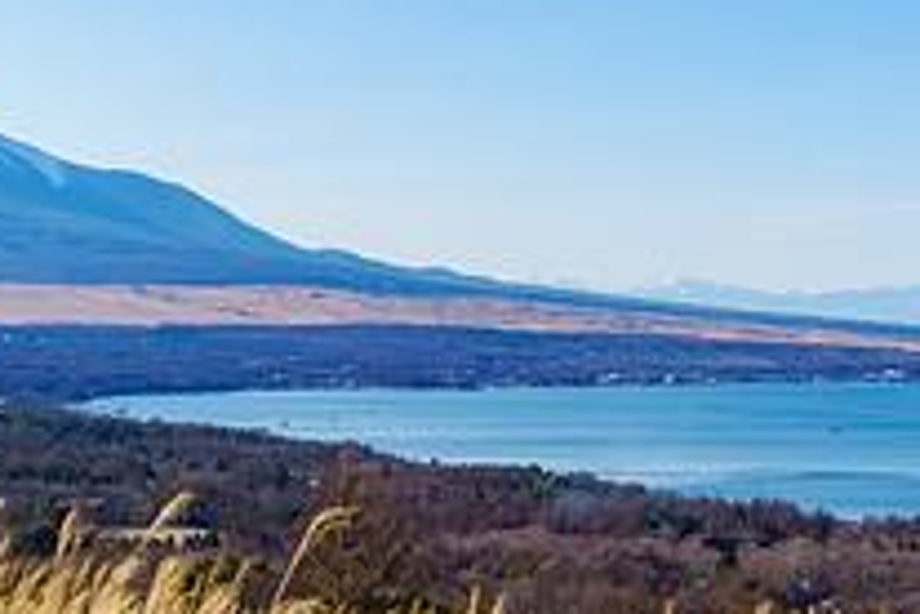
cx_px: 253
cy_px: 238
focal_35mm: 80
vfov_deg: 17.0
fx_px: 2044
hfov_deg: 25.1
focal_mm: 28
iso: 100
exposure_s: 1/400
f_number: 11
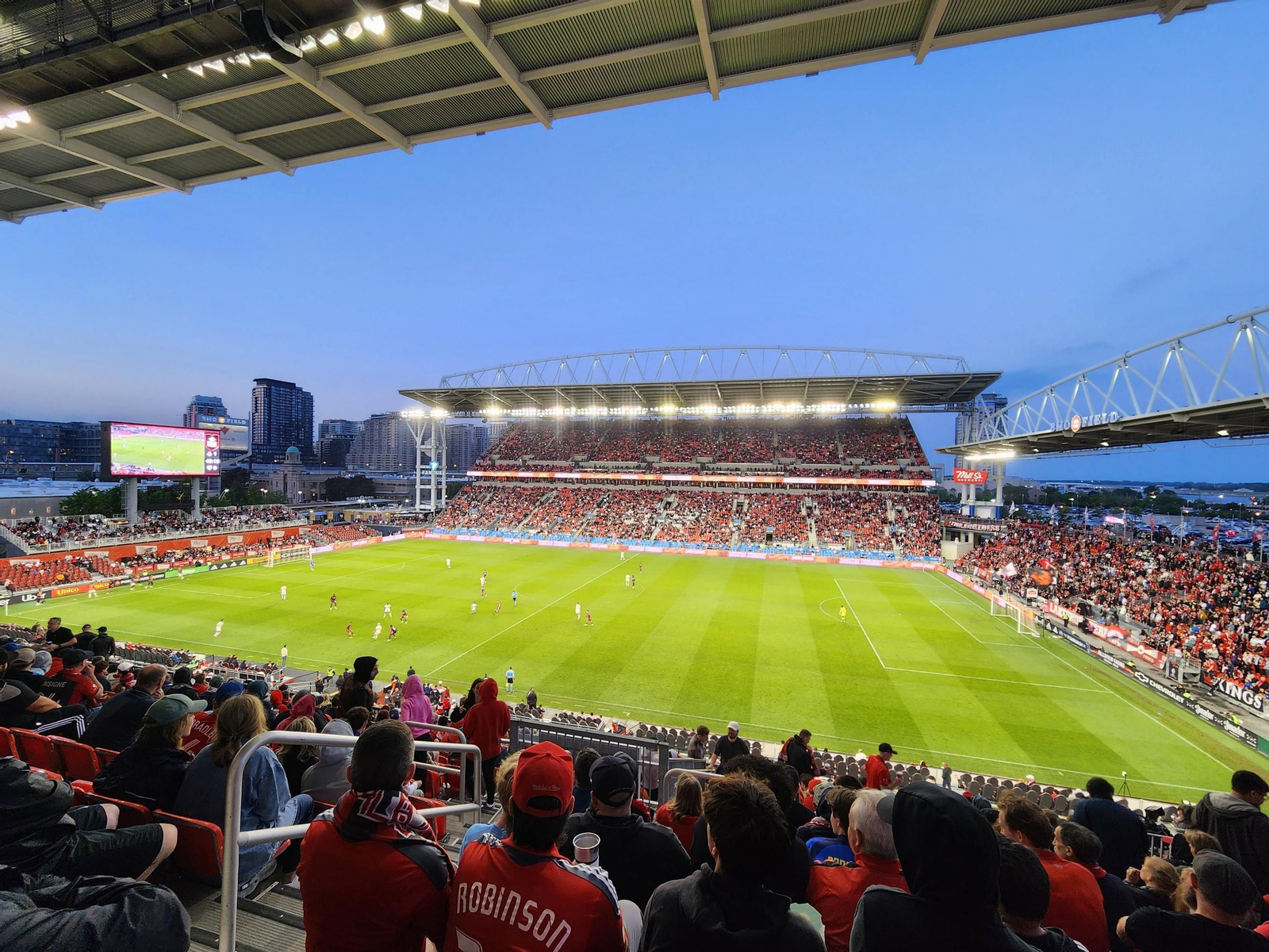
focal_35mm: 13
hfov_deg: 106.2
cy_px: 476
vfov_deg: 89.9
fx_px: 477
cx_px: 634
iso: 80
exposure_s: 1/60
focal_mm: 2.2
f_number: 2.2
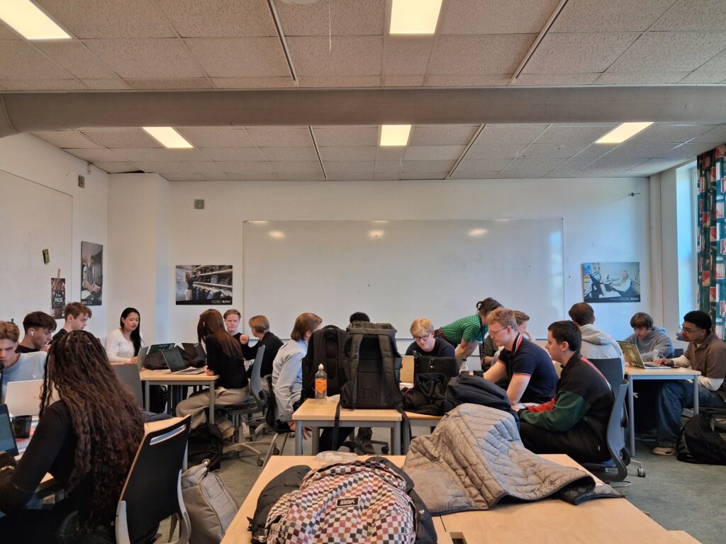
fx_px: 566
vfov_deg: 51.4
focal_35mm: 27
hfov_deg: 65.3
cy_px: 272
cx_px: 363
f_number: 1.8
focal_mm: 4
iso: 160
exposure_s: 1/100
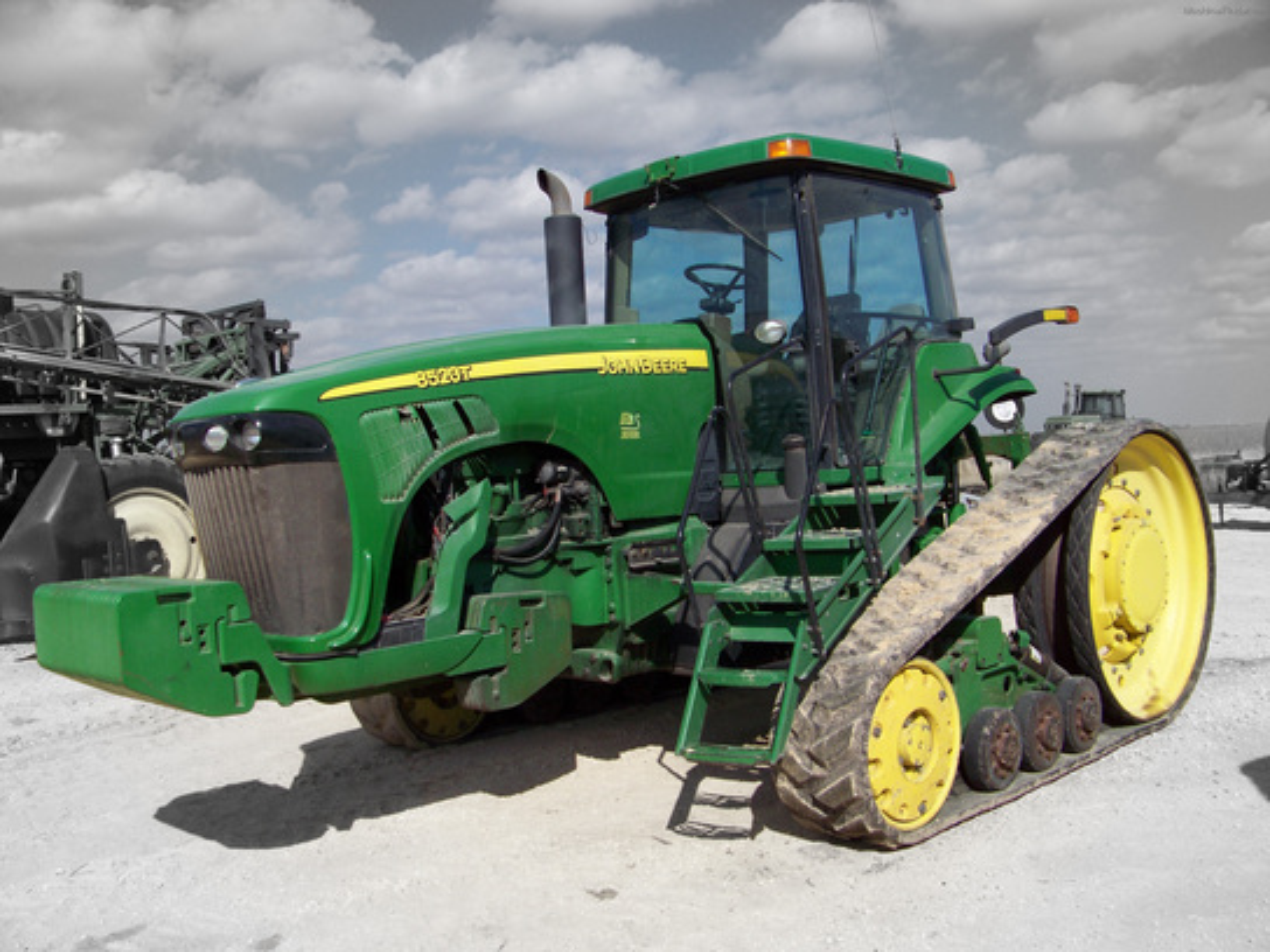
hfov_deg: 51.4
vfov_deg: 39.7
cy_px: 476
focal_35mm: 36
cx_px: 635
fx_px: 1321
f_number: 4
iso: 67
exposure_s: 1/800
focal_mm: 5.85
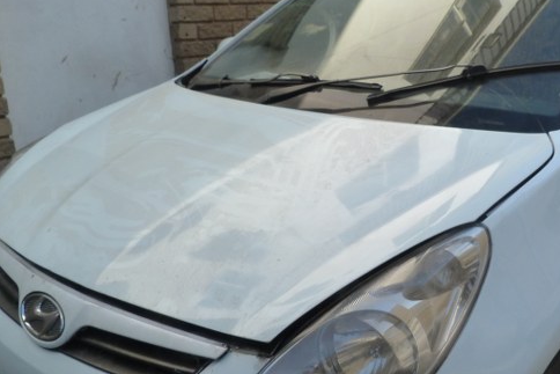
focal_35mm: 43
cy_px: 259
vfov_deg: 30.9
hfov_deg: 44.8
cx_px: 369
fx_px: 669
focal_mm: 4.5
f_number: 4
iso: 125
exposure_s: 1/200
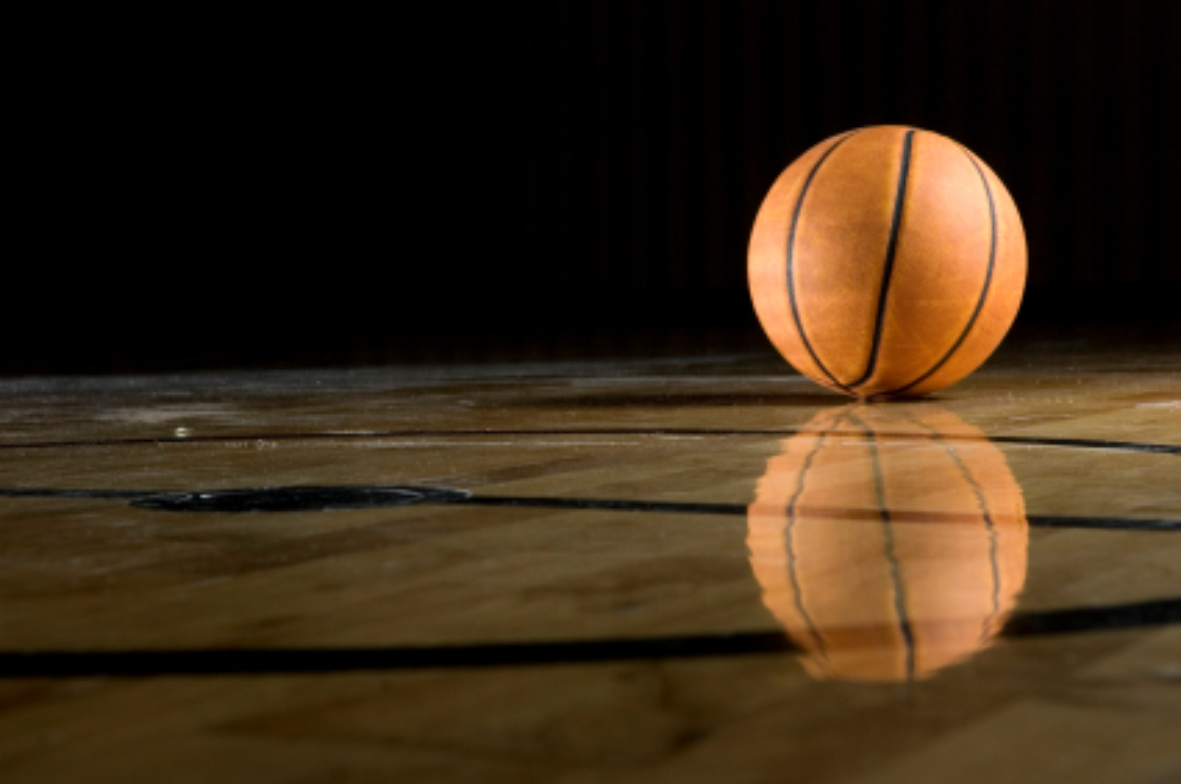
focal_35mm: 82
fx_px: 2702
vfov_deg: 16.5
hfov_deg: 24.7
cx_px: 590
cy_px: 392
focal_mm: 55
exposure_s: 1/500
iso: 200
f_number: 8
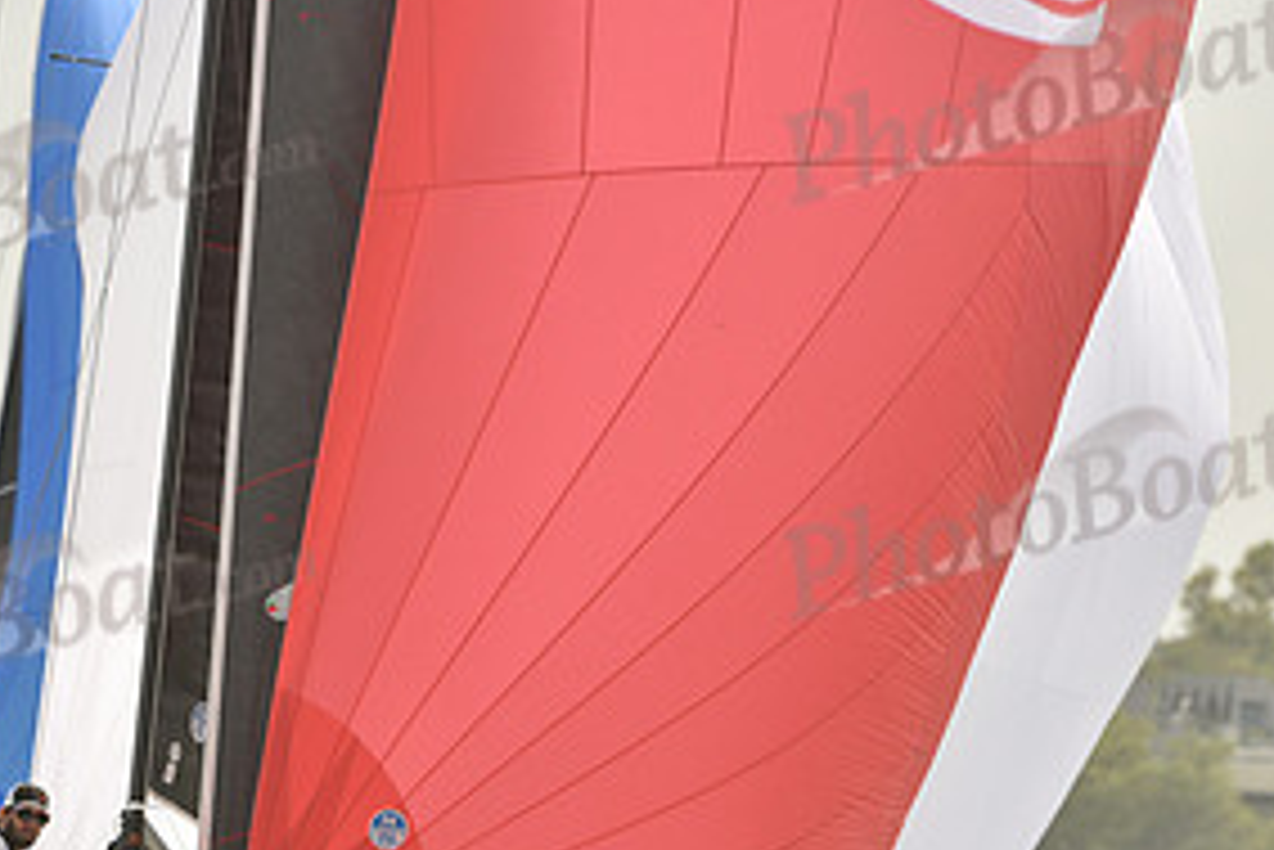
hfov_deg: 3.0
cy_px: 798
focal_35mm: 696
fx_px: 24642
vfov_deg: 2.0
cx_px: 554
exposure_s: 1/1600
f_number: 6.3
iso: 320
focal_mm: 340
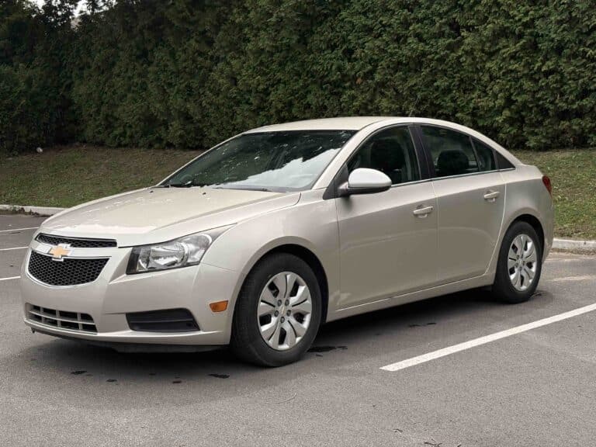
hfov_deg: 36.8
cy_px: 224
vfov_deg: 28.0
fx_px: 895
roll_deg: +2.8
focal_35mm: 52
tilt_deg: -3.6
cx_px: 298
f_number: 1.6
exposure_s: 1/2747
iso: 50
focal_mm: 5.96
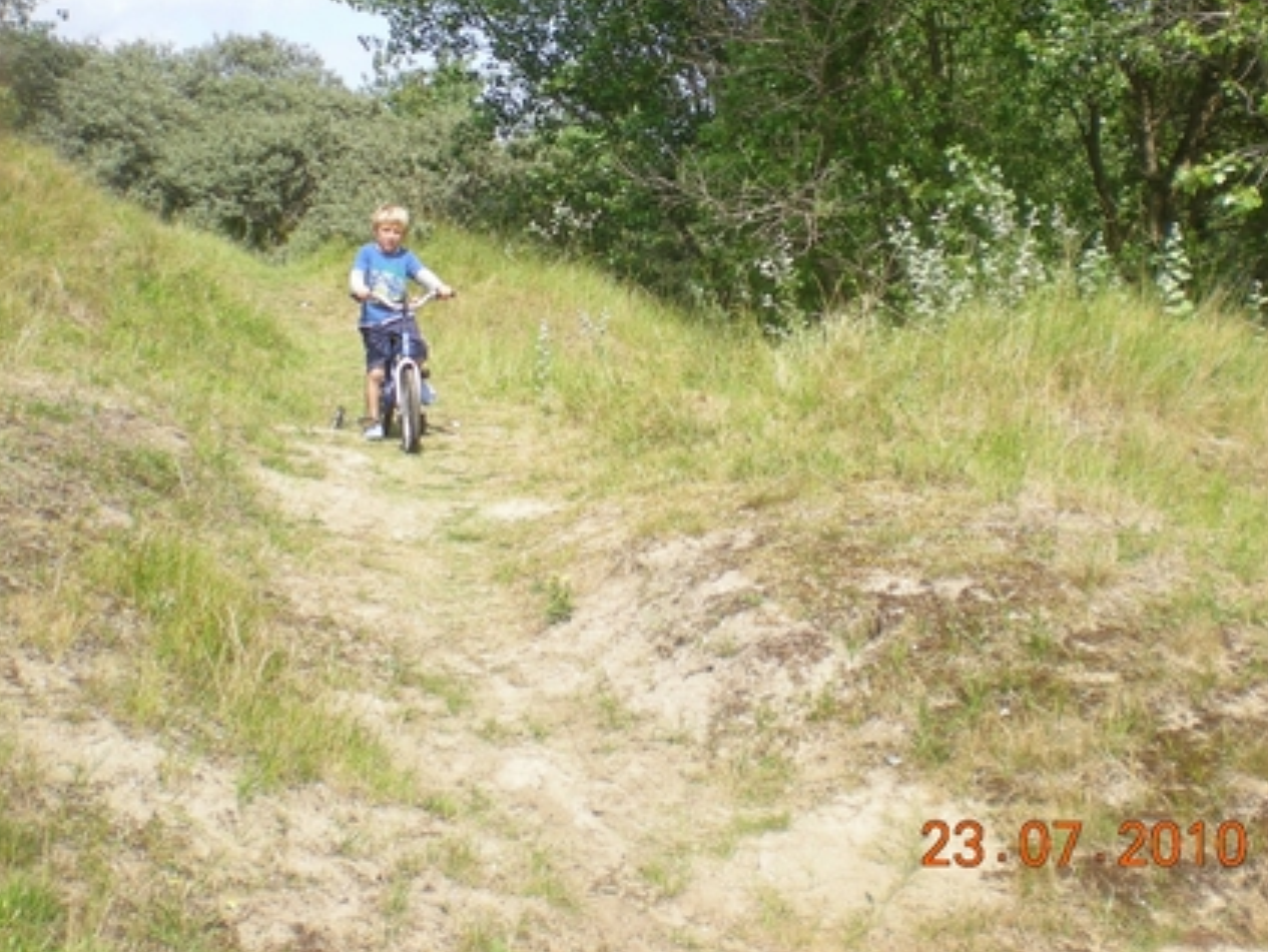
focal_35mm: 54
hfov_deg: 35.5
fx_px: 1979
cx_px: 619
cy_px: 309
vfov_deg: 26.9
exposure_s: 1/189
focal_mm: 6.3
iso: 50
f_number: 4.6
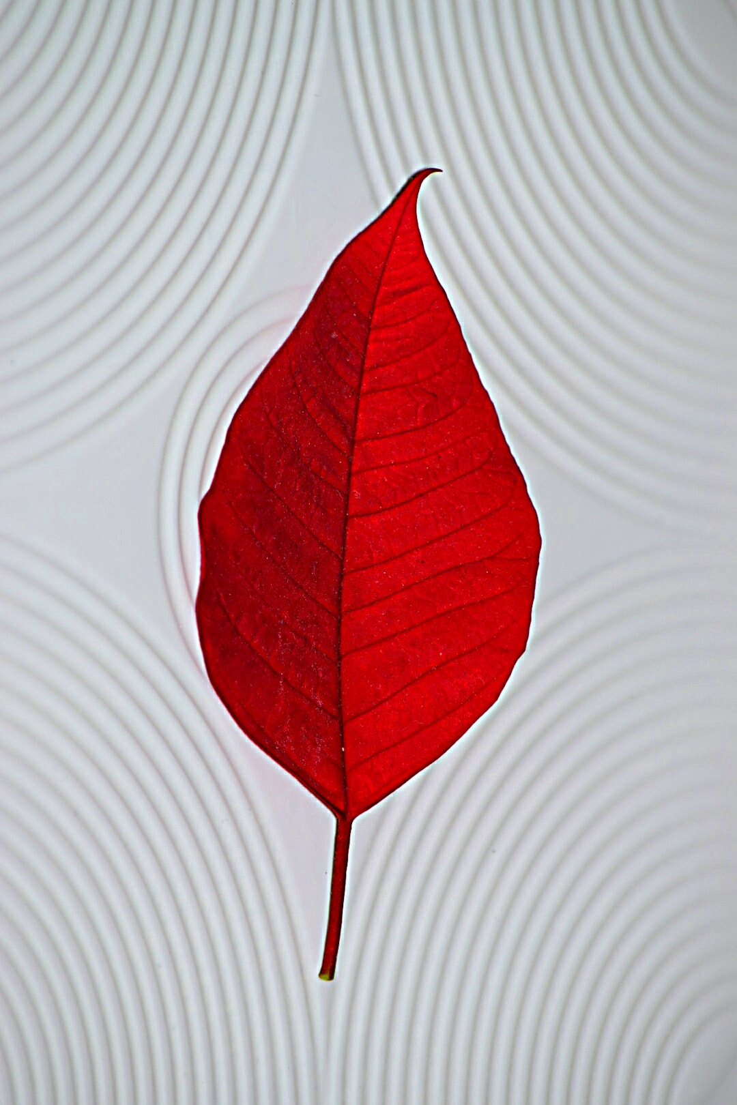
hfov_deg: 3.8
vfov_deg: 5.7
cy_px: 552
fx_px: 11054
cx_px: 368
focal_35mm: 360
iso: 180
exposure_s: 1/60
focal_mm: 240
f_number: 8
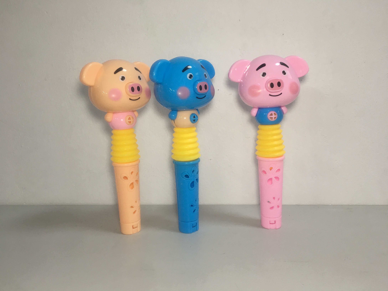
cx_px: 194
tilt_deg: -9.1
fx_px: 325
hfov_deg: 61.7
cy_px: 146
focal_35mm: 29
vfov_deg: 48.2
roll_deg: +0.7
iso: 32
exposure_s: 1/17
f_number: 2.2
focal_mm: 4.15
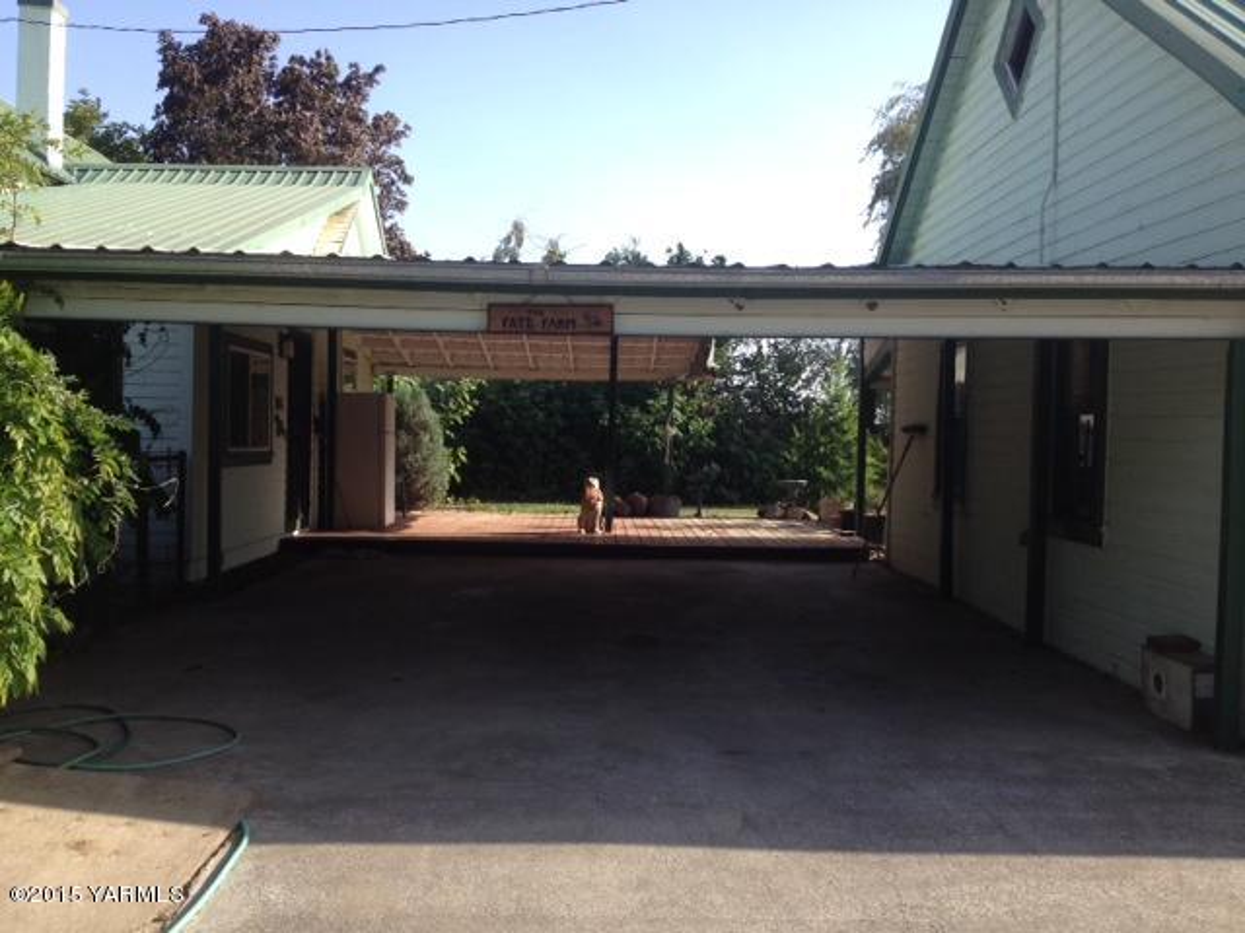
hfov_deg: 52.6
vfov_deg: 40.7
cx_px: 622
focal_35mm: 35
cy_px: 466
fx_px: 1259
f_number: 2.4
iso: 50
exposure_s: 1/699
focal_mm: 4.28
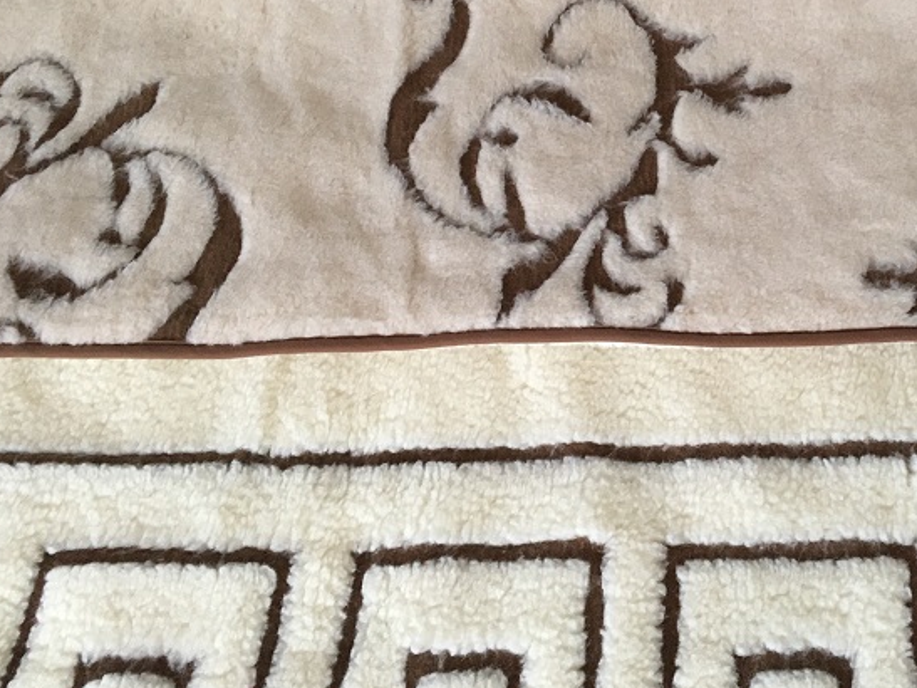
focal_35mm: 53
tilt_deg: -50.6
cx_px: 655
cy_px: 186
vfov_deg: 27.2
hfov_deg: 35.6
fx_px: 1404
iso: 160
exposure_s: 1/33
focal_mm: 4.15
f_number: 2.2
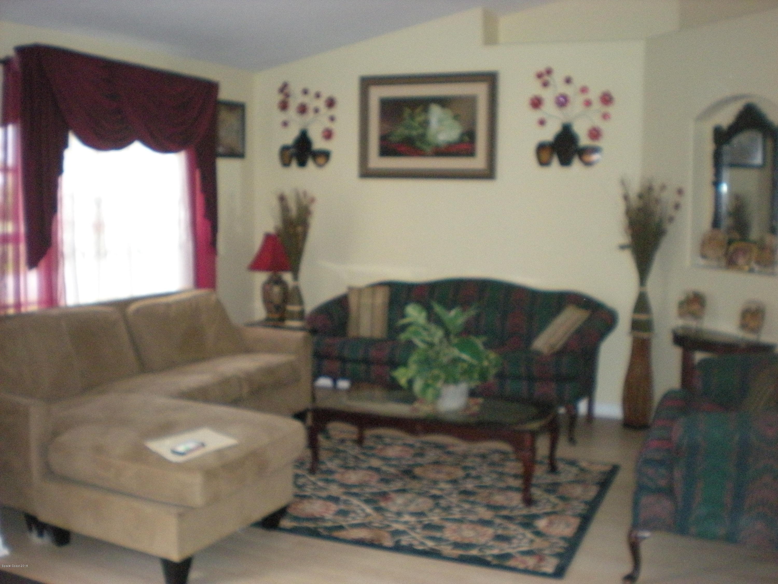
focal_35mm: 38
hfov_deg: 49.0
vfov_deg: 37.7
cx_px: 389
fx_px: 854
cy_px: 292
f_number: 3.1
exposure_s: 1/60
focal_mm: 6.3
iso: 480
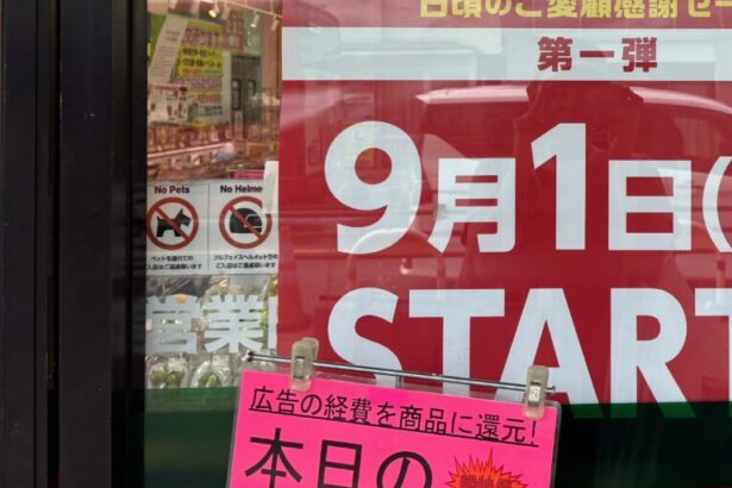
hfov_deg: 41.8
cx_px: 581
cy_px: 66
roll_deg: +0.1
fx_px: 915
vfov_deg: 28.9
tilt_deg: +2.0
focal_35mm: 45
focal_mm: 5.96
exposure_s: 1/414
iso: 64
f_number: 1.6
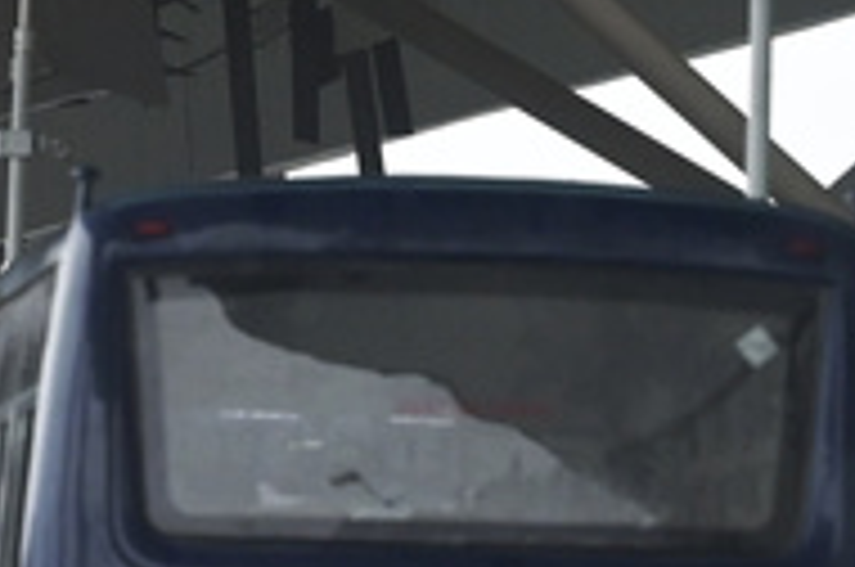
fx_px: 17901
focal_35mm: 755
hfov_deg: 2.7
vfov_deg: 1.8
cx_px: -266
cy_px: -70
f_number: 4.5
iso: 2000
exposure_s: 1/400
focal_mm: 140
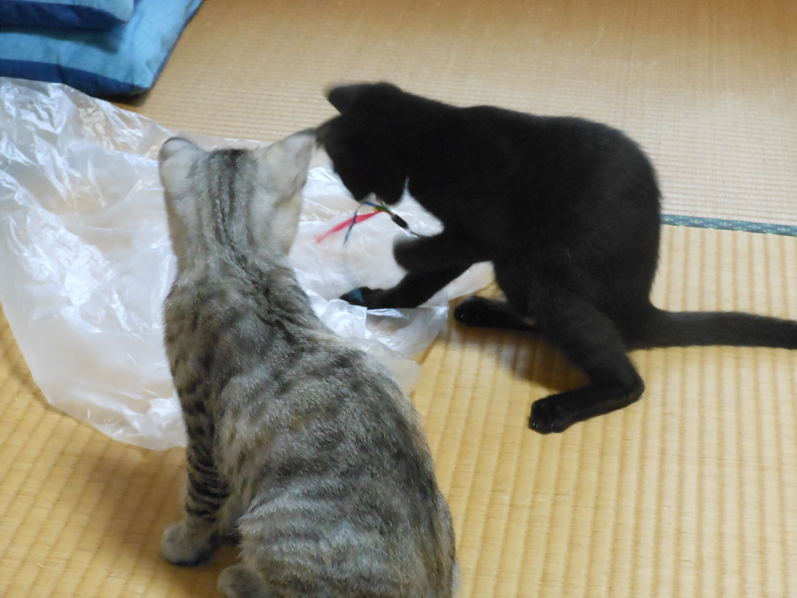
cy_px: 299
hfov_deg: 22.5
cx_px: 398
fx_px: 2003
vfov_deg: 17.0
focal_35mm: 87
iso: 800
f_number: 5.3
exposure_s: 1/20
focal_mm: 15.6
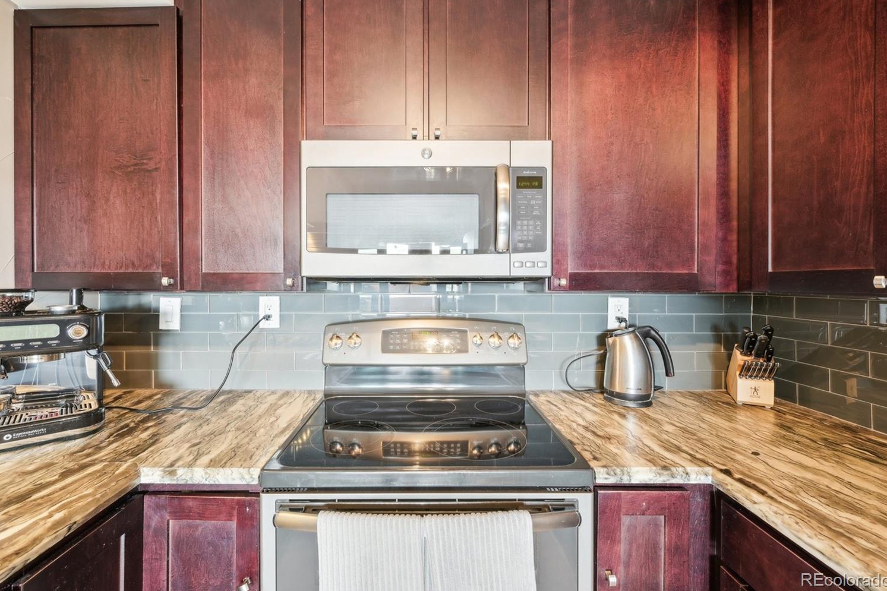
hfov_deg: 100.3
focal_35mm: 15
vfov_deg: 77.2
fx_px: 370
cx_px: 422
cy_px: 276
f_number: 8
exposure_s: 1/2.5
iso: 400
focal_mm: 14
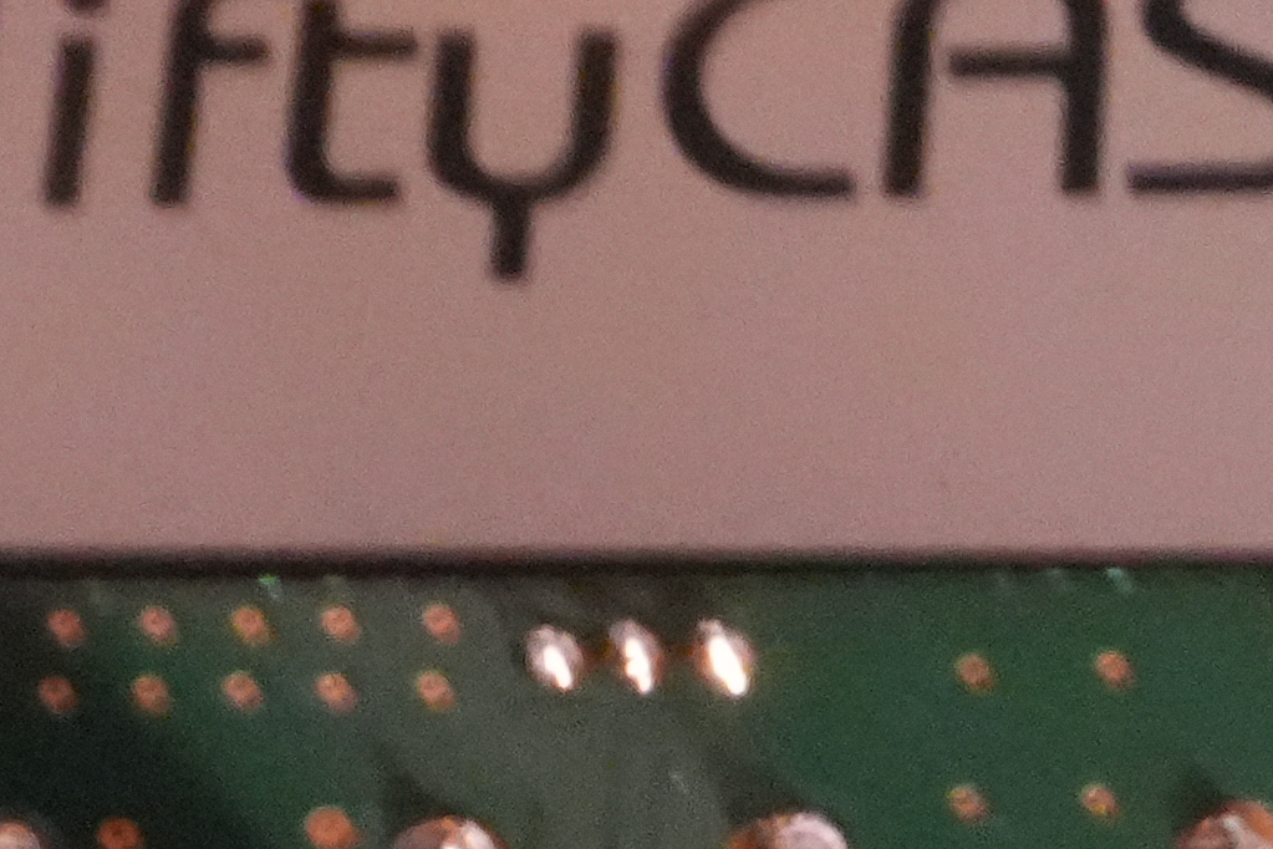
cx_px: 2245
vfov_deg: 6.0
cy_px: 2299
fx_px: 7708
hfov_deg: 9.1
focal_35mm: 218
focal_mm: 24
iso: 6400
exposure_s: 1/5
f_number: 13
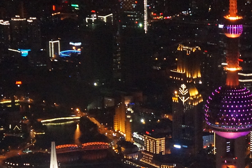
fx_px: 1077
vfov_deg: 8.8
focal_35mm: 154
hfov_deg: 13.1
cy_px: 188
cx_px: 267
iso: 3200
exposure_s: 1/40
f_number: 4
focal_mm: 28
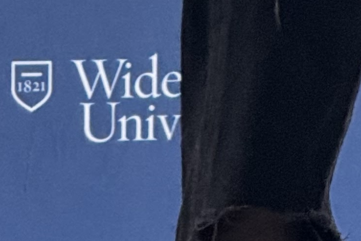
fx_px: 6838
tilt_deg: +2.6
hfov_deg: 3.0
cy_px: -231
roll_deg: -0.8
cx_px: 408
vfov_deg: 2.0
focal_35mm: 682
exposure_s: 1/60
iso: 250
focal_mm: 15.66
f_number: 2.8
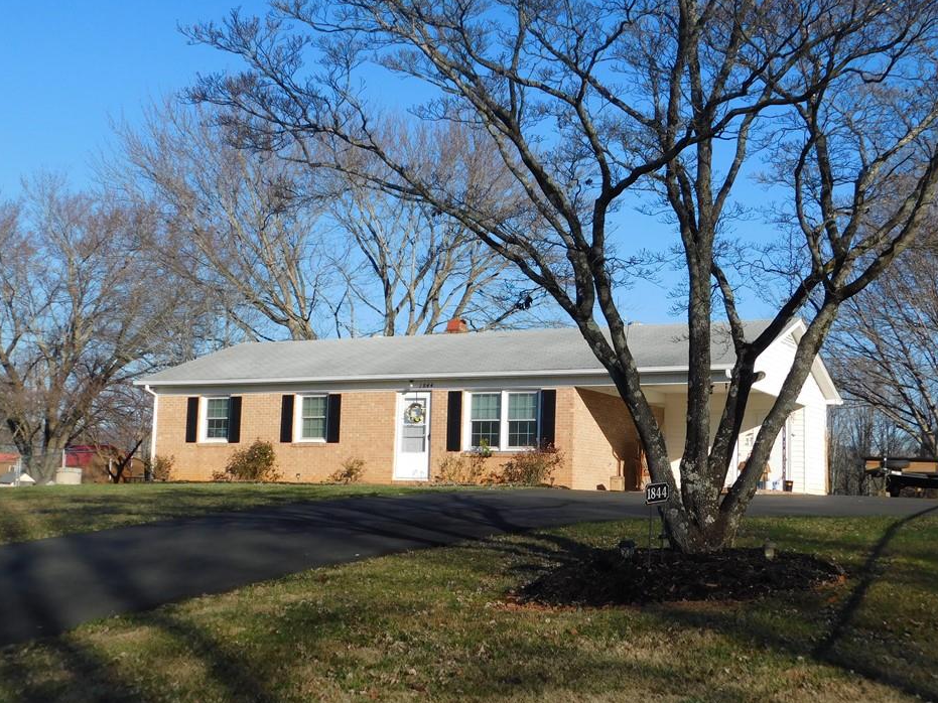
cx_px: 496
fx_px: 1192
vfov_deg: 32.9
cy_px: 361
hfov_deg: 42.9
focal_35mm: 44
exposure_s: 1/1250
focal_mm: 7.1
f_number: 3.6
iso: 125
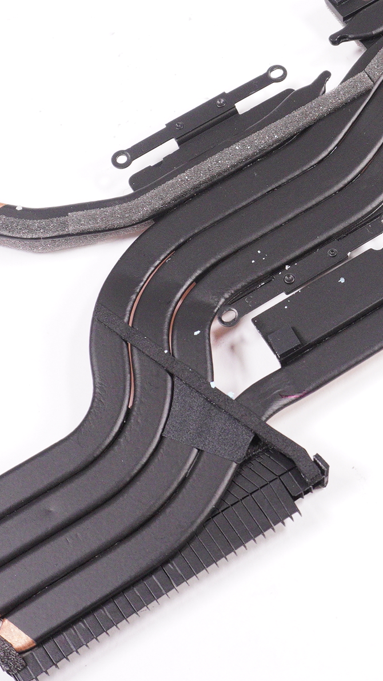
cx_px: 342
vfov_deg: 27.8
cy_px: 199
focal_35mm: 75
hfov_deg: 15.8
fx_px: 1360
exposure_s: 1/320
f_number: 5.6
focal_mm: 19
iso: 1000
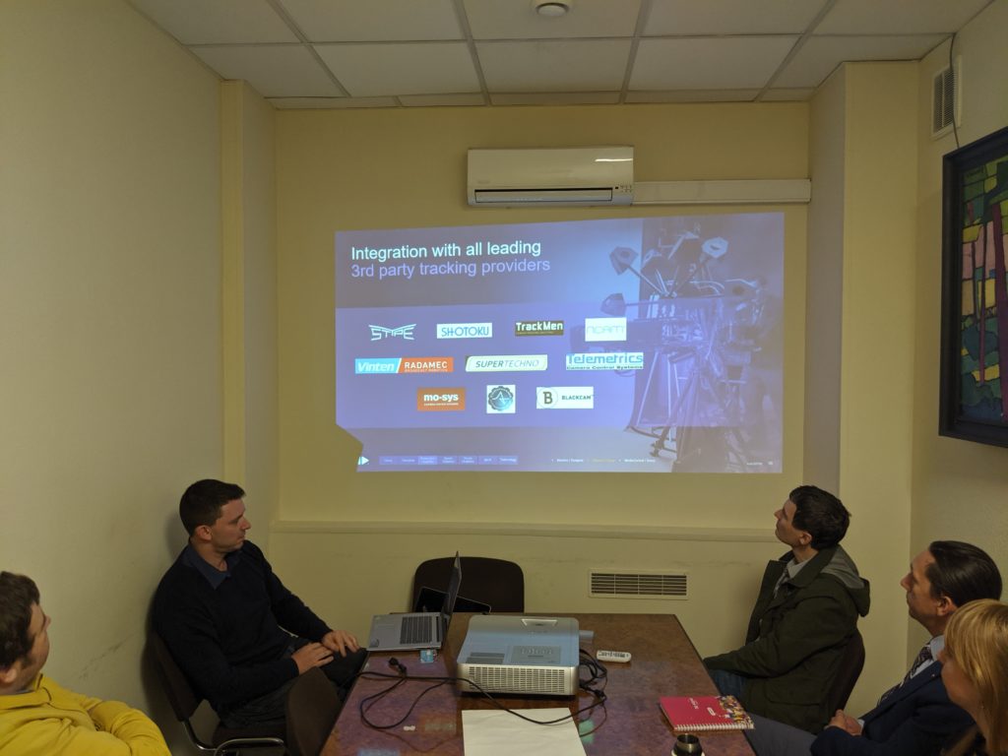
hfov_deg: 65.3
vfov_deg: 51.4
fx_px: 786
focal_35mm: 27
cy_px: 378
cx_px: 504
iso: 237
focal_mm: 4.44
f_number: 1.8
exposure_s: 1/50
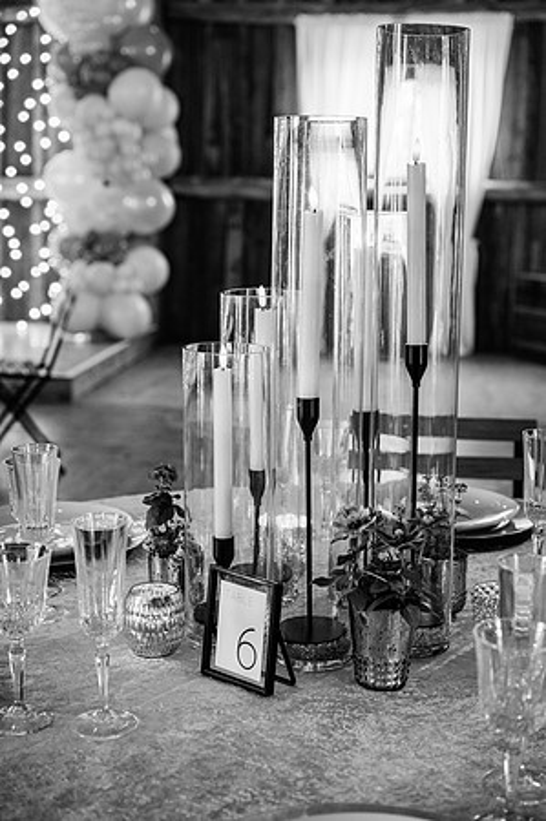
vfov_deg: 37.6
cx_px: 273
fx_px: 1208
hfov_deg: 25.5
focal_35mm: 53
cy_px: 410
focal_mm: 53
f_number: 4.5
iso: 320
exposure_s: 1/200
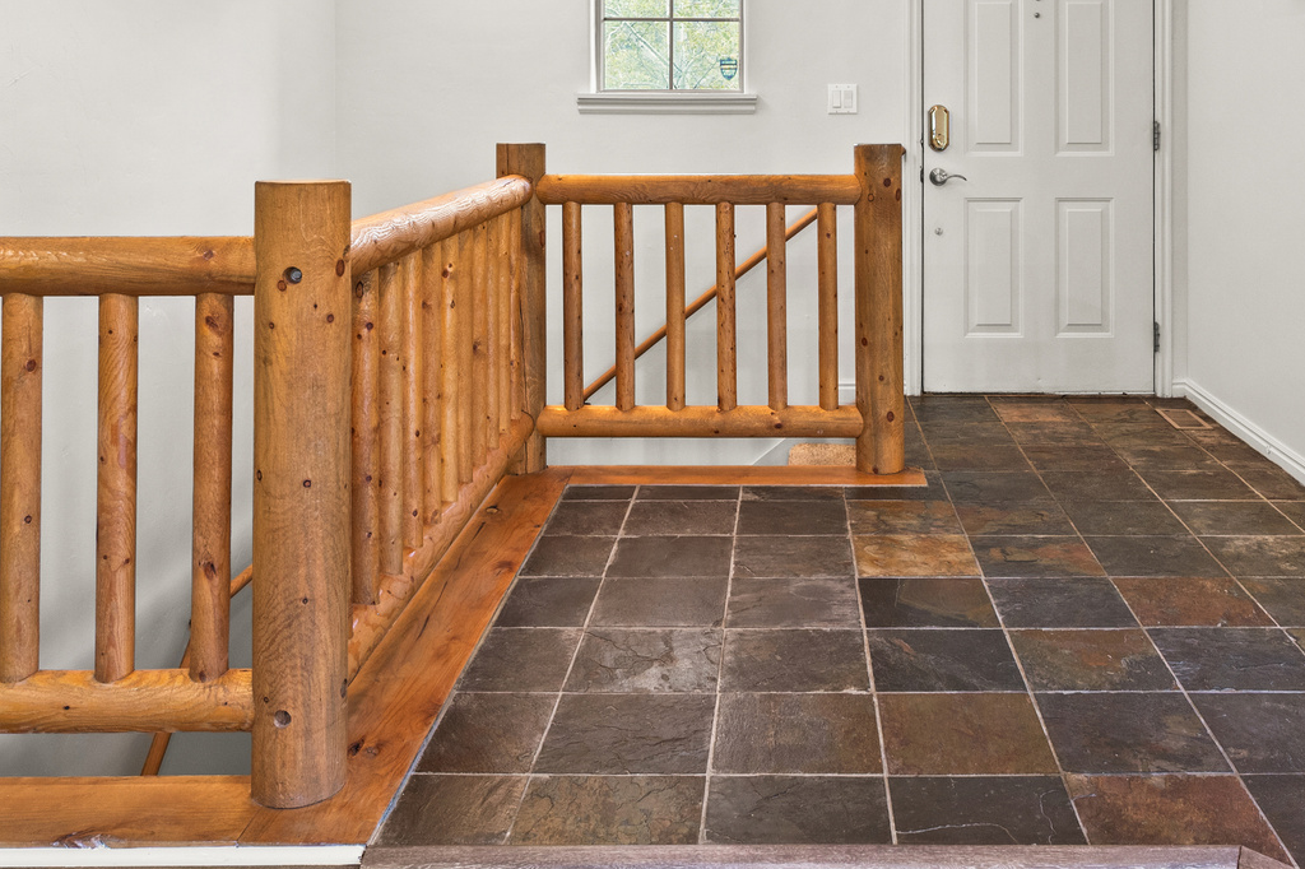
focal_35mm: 36
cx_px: 804
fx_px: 1305
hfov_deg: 52.7
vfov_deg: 35.1
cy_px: 113
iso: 500
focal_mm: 18
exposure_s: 1/8
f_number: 7.1
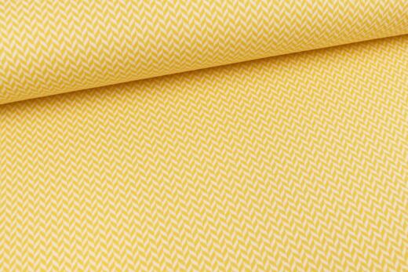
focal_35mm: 38
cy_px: 136
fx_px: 431
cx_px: 204
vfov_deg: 35.1
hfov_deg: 50.7
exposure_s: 1/100
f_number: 3.1
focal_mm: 13.7
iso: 125
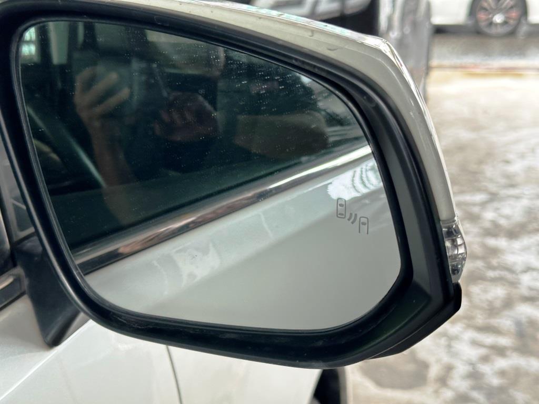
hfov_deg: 39.7
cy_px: 202
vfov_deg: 30.3
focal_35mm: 48
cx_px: 270
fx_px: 747
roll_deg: +2.3
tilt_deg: -18.9
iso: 80
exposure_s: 1/82
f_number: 1.78
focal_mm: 6.86
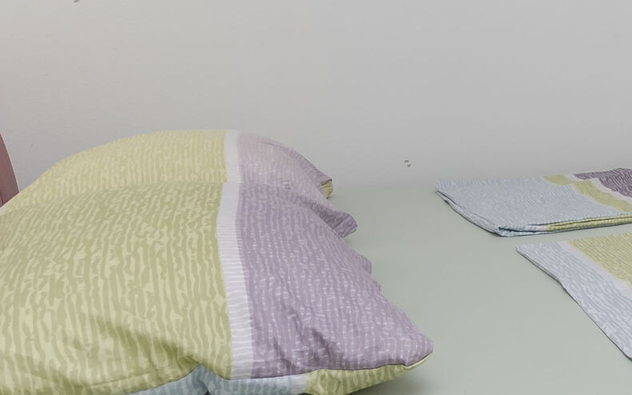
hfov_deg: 29.1
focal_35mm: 54
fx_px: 930
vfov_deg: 22.7
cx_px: 857
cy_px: -25
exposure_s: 1/100
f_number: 9
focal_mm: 10
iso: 100
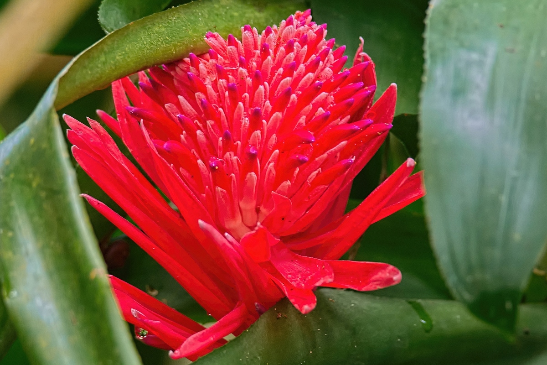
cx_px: 274
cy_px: 182
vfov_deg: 2.0
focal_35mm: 690
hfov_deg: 3.0
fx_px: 10483
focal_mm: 460
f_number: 6.3
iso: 3200
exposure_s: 1/80
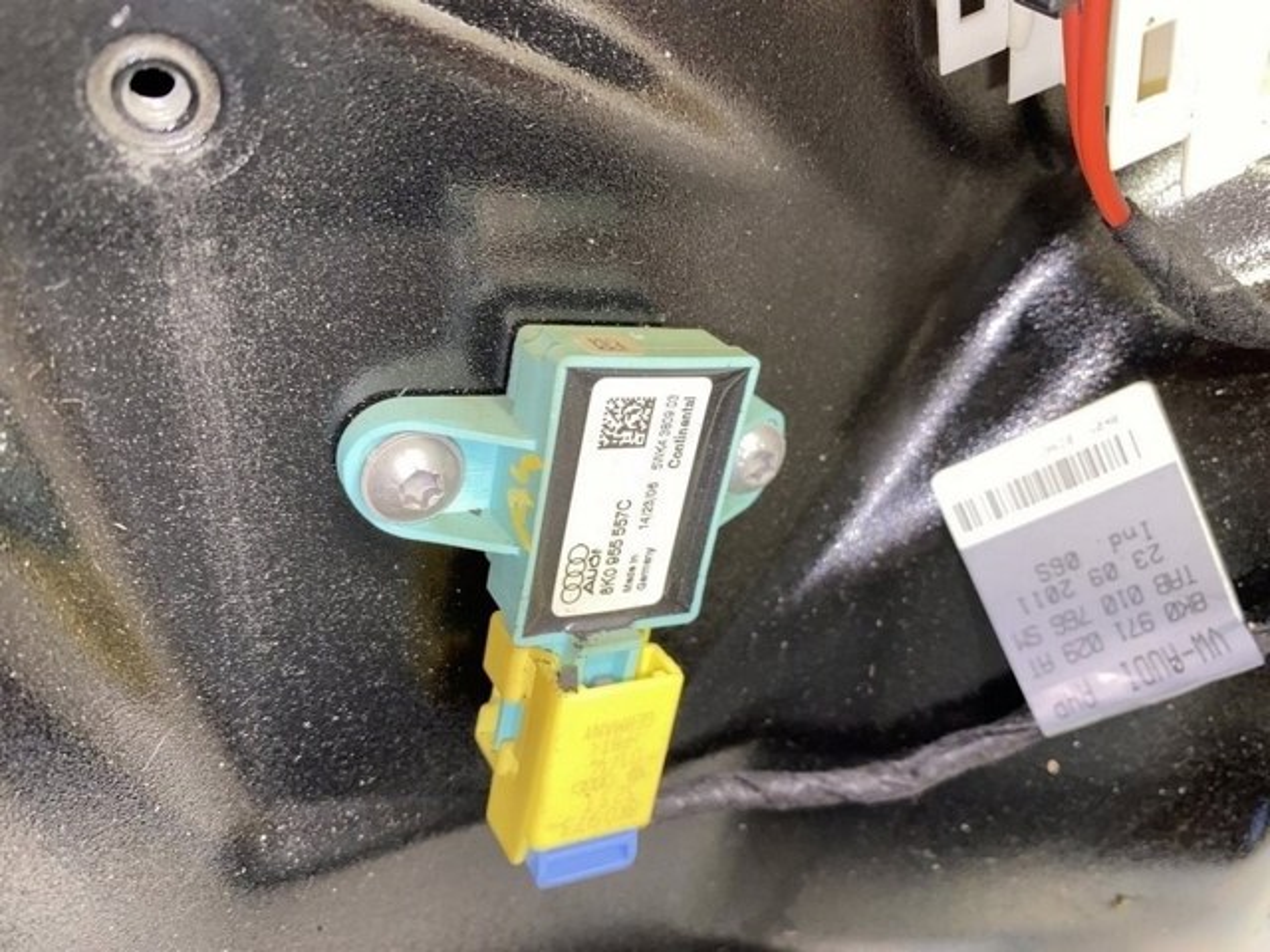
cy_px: 476
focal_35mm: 26
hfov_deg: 67.3
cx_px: 635
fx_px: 954
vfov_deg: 53.1
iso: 32
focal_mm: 4.25
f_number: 1.8
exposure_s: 1/19
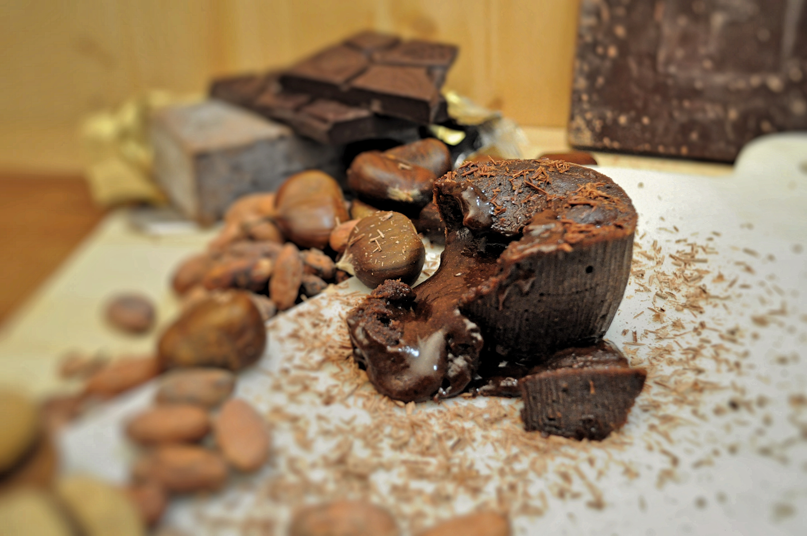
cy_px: 268
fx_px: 940
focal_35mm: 42
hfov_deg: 46.4
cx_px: 404
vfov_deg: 31.8
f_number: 4.5
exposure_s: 1/30
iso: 1400
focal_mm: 28
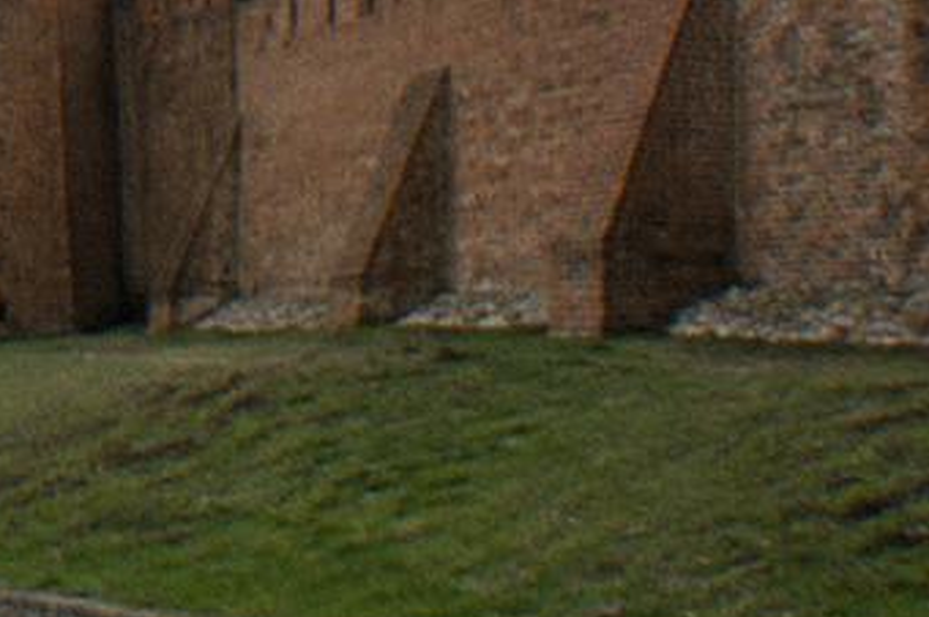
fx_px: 2655
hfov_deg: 18.1
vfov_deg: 13.0
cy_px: -55
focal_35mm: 103
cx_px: -369
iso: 320
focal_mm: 35
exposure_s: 1/640
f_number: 8
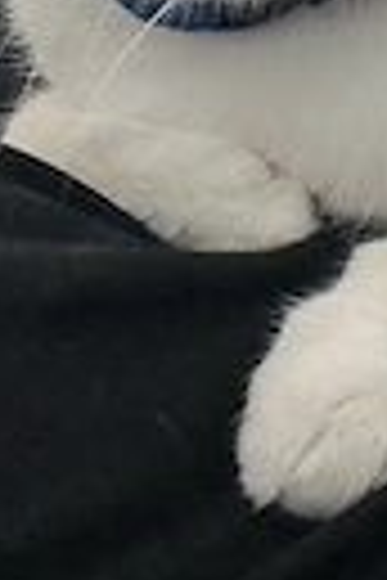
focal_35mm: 97
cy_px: -72
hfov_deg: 14.1
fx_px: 1564
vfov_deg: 20.0
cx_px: 220
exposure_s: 1/60
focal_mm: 2.71
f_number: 2.2
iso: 320
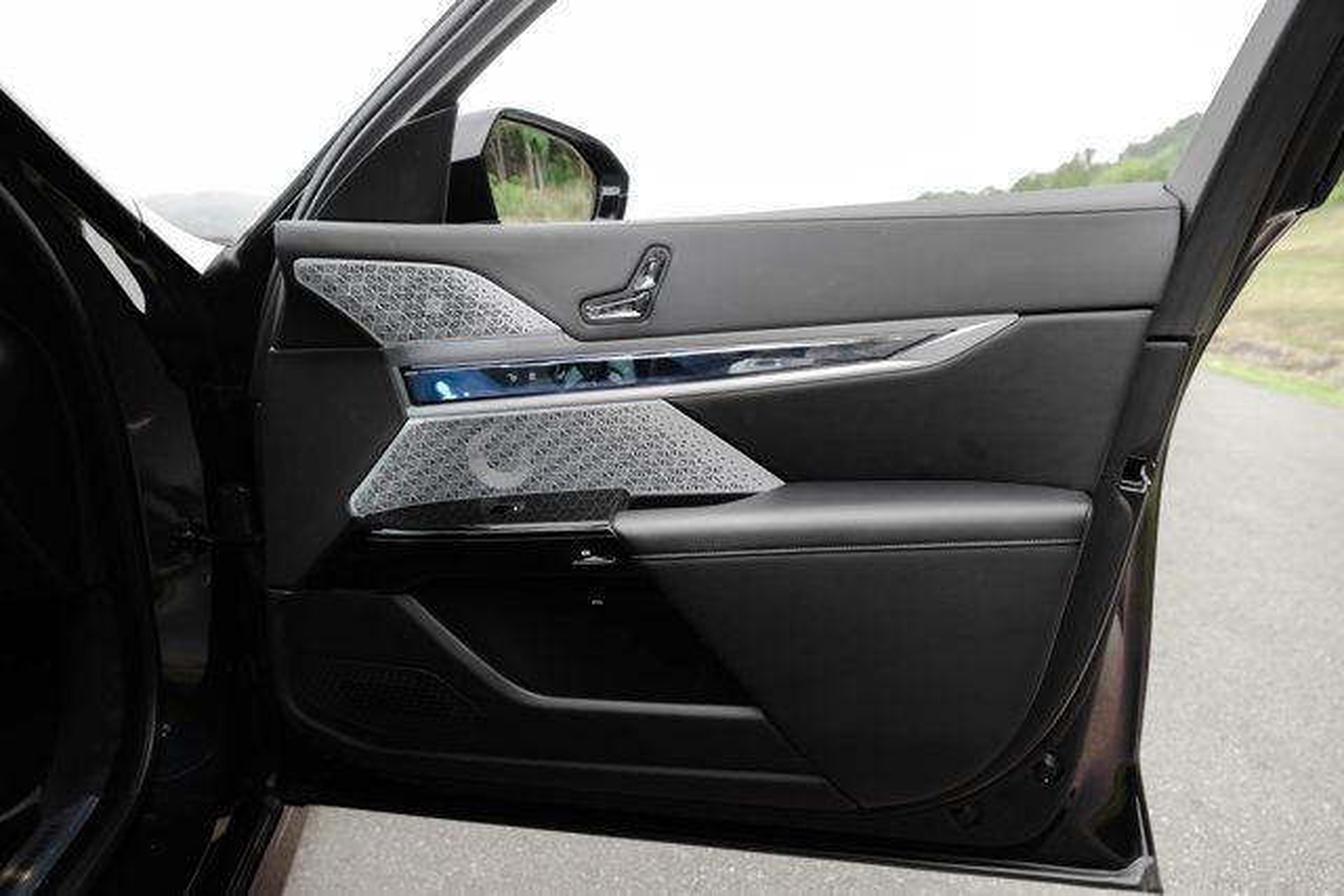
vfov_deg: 53.2
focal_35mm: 24
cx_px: 672
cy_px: 448
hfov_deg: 73.7
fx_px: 896
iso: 640
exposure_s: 1/200
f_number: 5
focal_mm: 24
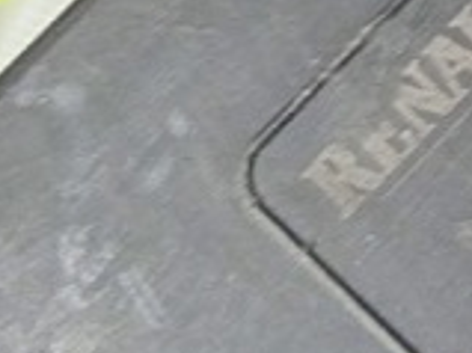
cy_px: -82
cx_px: 840
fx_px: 1540
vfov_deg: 12.7
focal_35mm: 113
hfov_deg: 15.2
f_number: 2.2
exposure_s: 1/50
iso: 254
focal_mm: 3.43
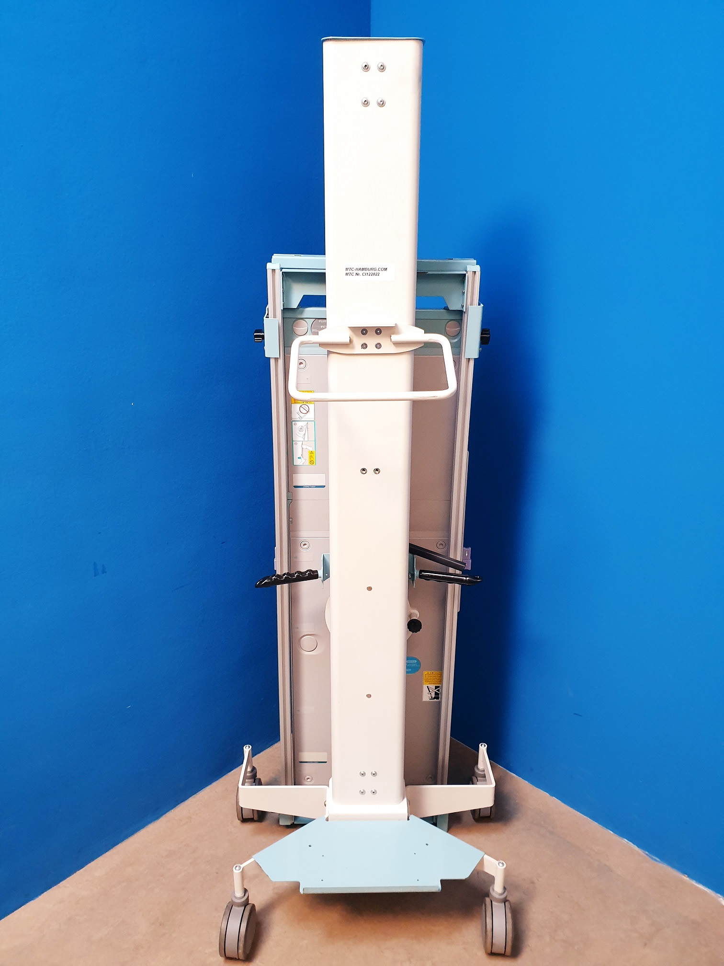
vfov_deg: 67.3
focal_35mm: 26
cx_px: 362
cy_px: 483
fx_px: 725
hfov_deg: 53.1
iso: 250
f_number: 2.4
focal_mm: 4.3
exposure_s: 1/50
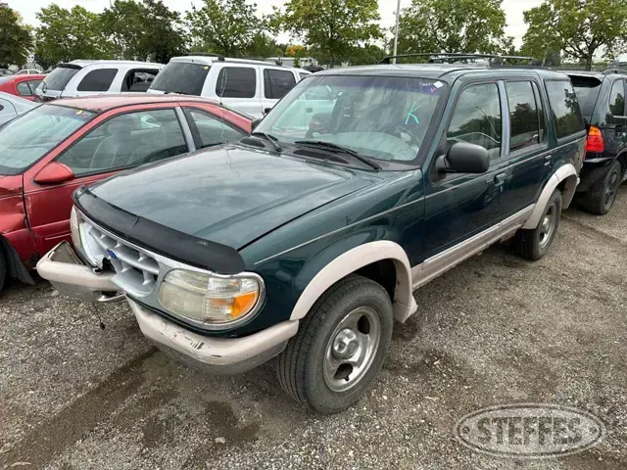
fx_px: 435
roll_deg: -1.2
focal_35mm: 24
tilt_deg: -18.2
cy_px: 235
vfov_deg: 56.8
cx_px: 314
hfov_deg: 71.6
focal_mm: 6.86
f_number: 1.78
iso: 80
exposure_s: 1/1880
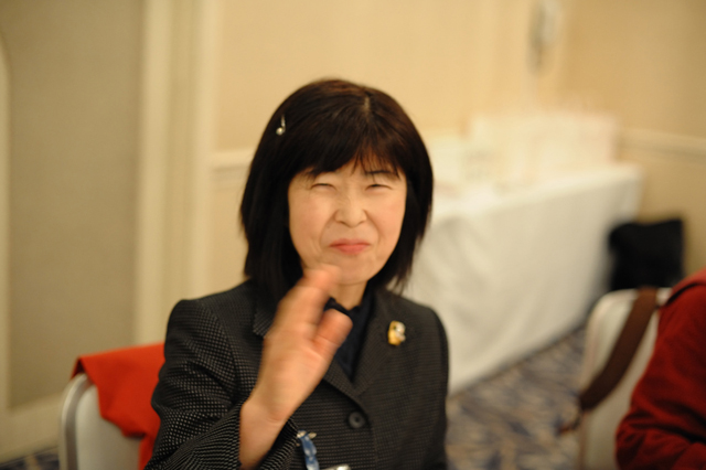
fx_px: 980
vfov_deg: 27.0
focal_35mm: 50
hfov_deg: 39.6
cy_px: 235
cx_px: 353
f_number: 2.8
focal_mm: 50
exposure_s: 1/100
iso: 1800
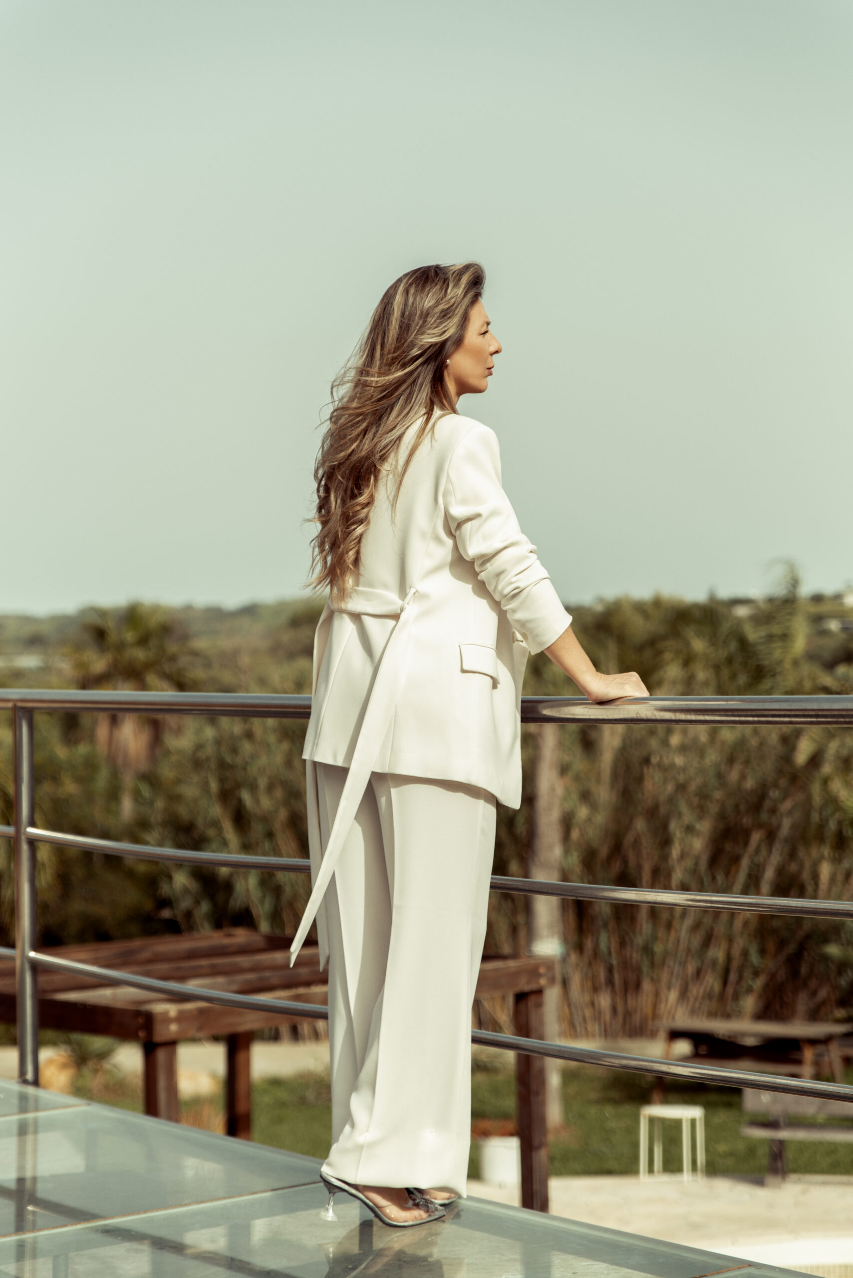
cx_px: 426
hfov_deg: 19.5
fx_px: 2485
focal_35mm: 70
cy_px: 639
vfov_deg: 28.8
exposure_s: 1/1600
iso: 100
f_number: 2.8
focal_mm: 70
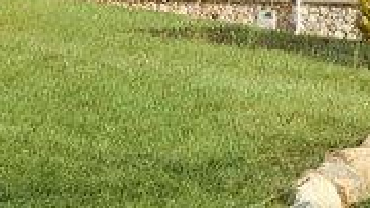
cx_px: 826
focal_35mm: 93
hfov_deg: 15.6
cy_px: 7
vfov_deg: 12.8
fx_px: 912
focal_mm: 16
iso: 160
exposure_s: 1/200
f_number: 5.6
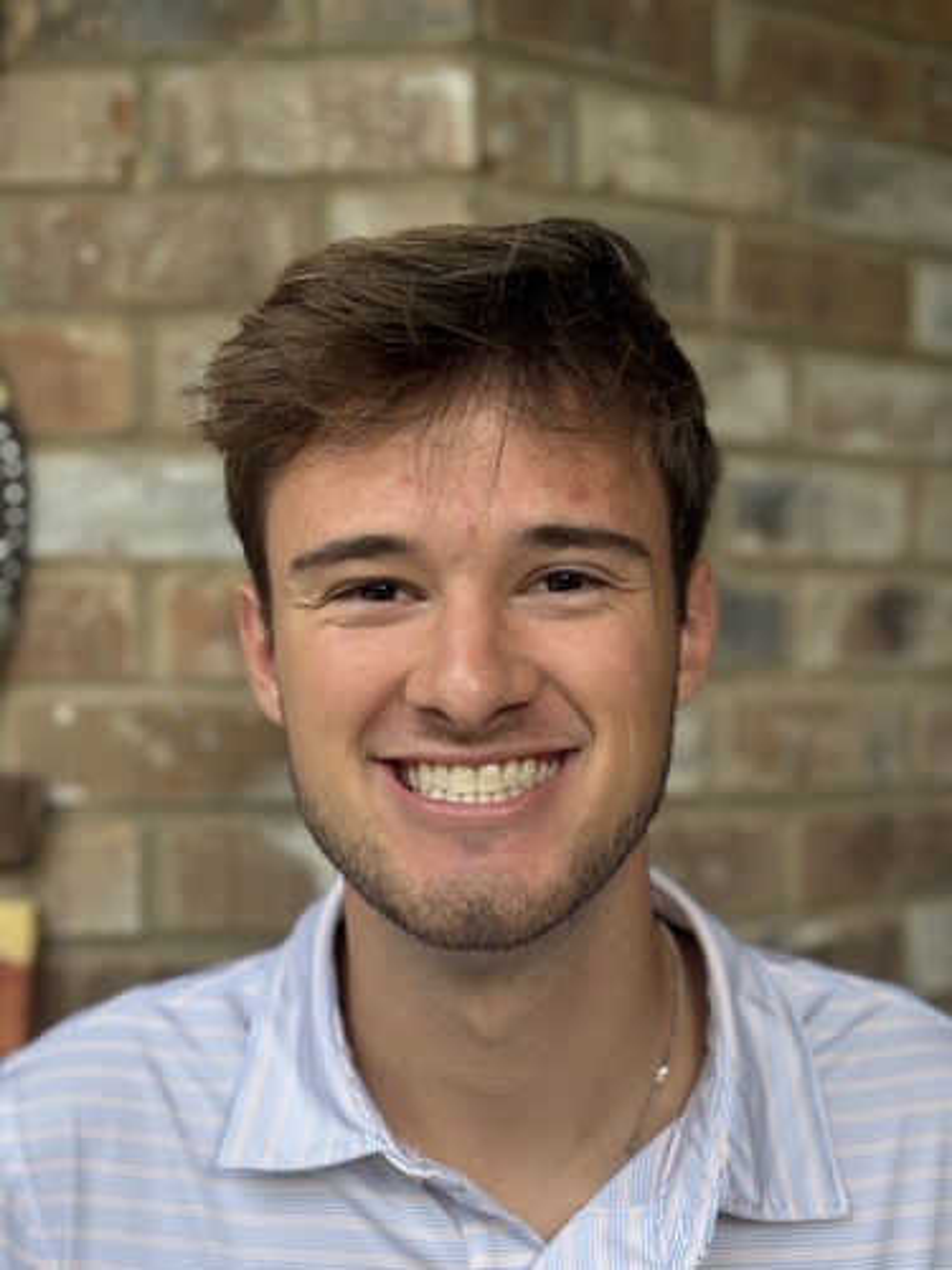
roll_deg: -0.4
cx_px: 476
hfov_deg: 28.0
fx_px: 1907
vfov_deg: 36.8
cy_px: 635
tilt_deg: -0.6
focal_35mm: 52
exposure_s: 1/103
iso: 50
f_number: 1.6
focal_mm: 5.96
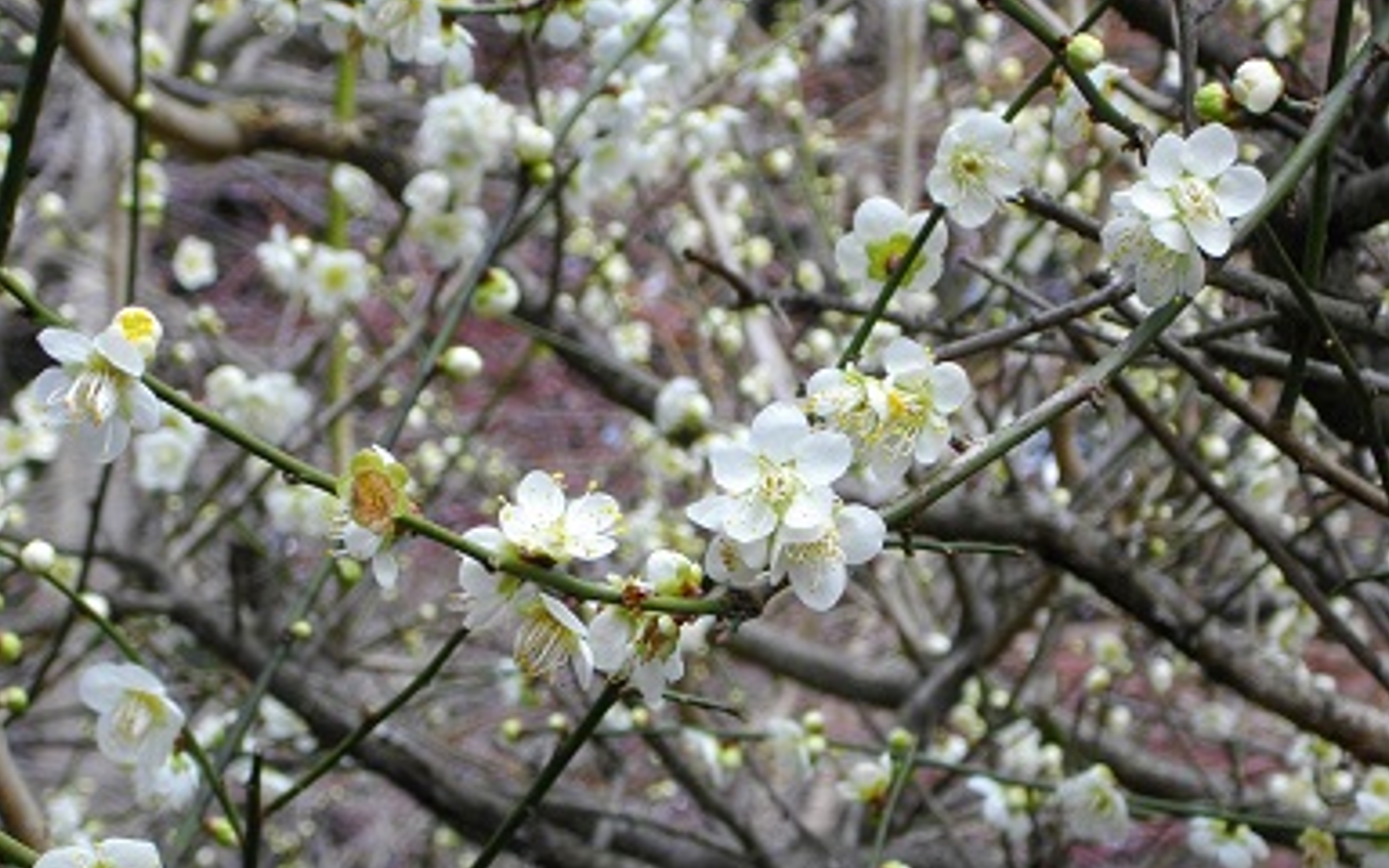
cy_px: 506
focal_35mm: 103
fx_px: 3899
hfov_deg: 20.2
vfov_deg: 12.7
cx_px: 689
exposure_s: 1/160
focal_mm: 17.1
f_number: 5.2
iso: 173
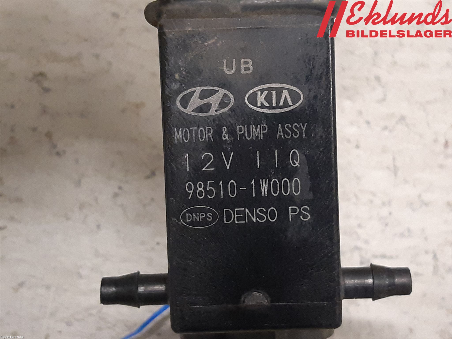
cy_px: 170
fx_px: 339
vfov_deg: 53.1
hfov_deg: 67.3
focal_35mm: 26
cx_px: 226
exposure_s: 1/50
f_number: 1.7
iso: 250
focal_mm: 3.93
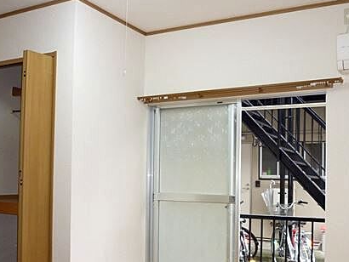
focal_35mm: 39
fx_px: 393
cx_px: 208
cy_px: 175
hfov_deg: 47.6
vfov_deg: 36.5
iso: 200
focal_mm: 4.5
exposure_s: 1/30
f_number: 2.8
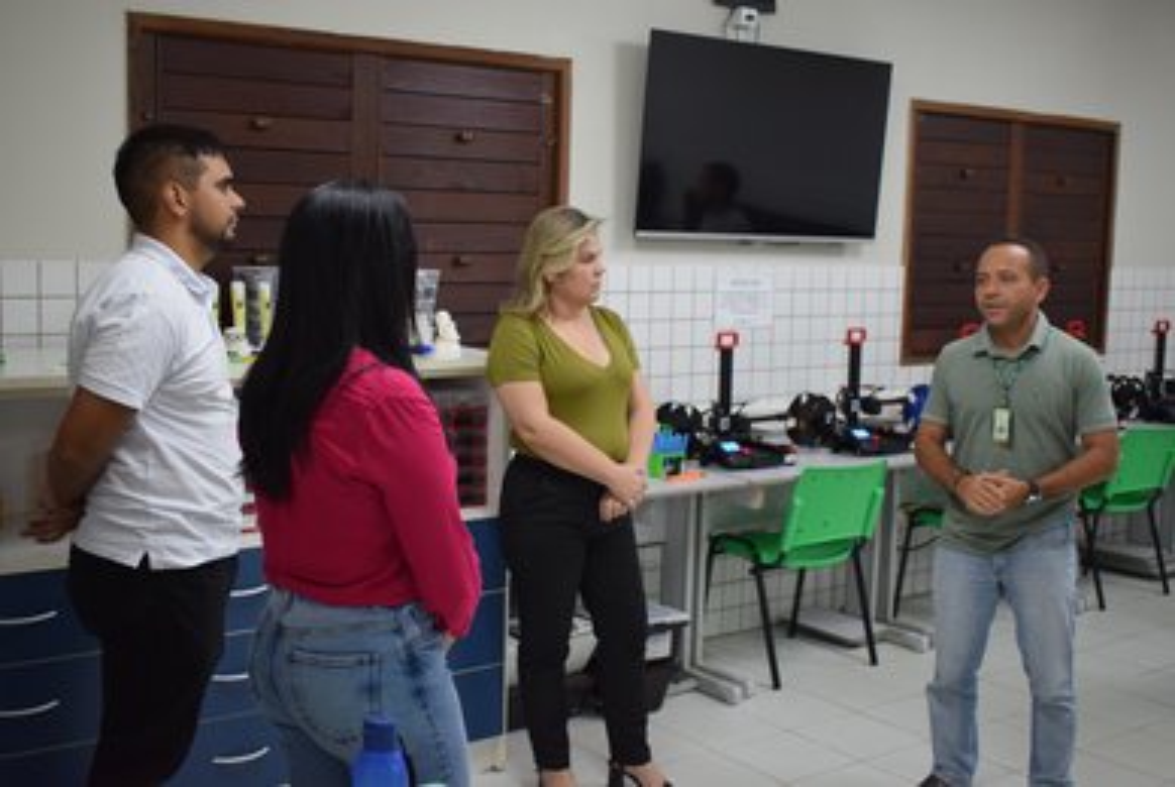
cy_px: 394
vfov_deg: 31.0
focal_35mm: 44
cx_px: 588
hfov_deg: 44.9
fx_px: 1422
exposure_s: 1/60
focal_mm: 29
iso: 1000
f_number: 4.2
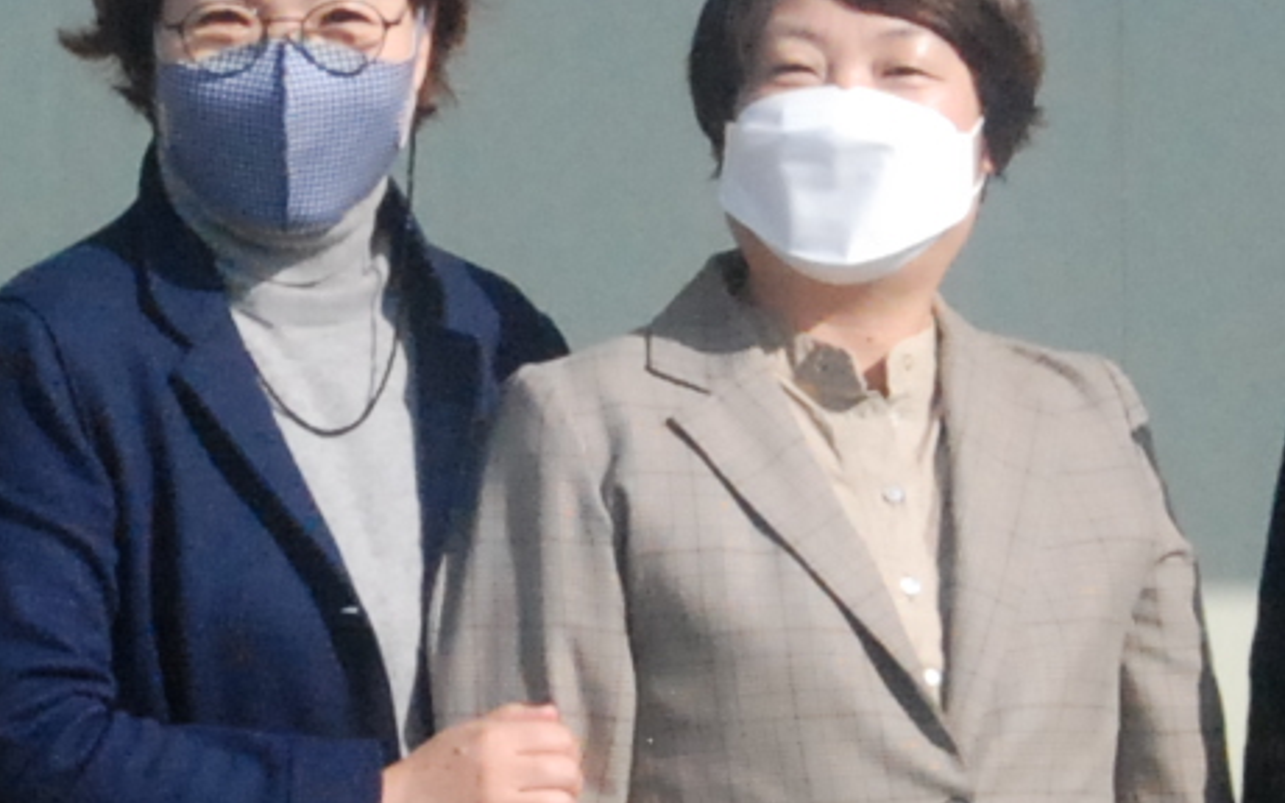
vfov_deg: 5.2
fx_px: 8754
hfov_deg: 8.4
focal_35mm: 250
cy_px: 201
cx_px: 198
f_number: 14
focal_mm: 26
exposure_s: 1/800
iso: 1250
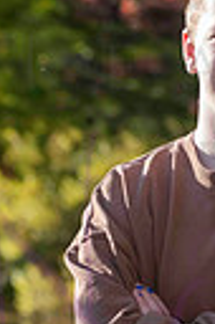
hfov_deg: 4.9
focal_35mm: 281
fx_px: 2524
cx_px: 273
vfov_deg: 7.3
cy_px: 157
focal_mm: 80
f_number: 5
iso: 400
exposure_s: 1/800
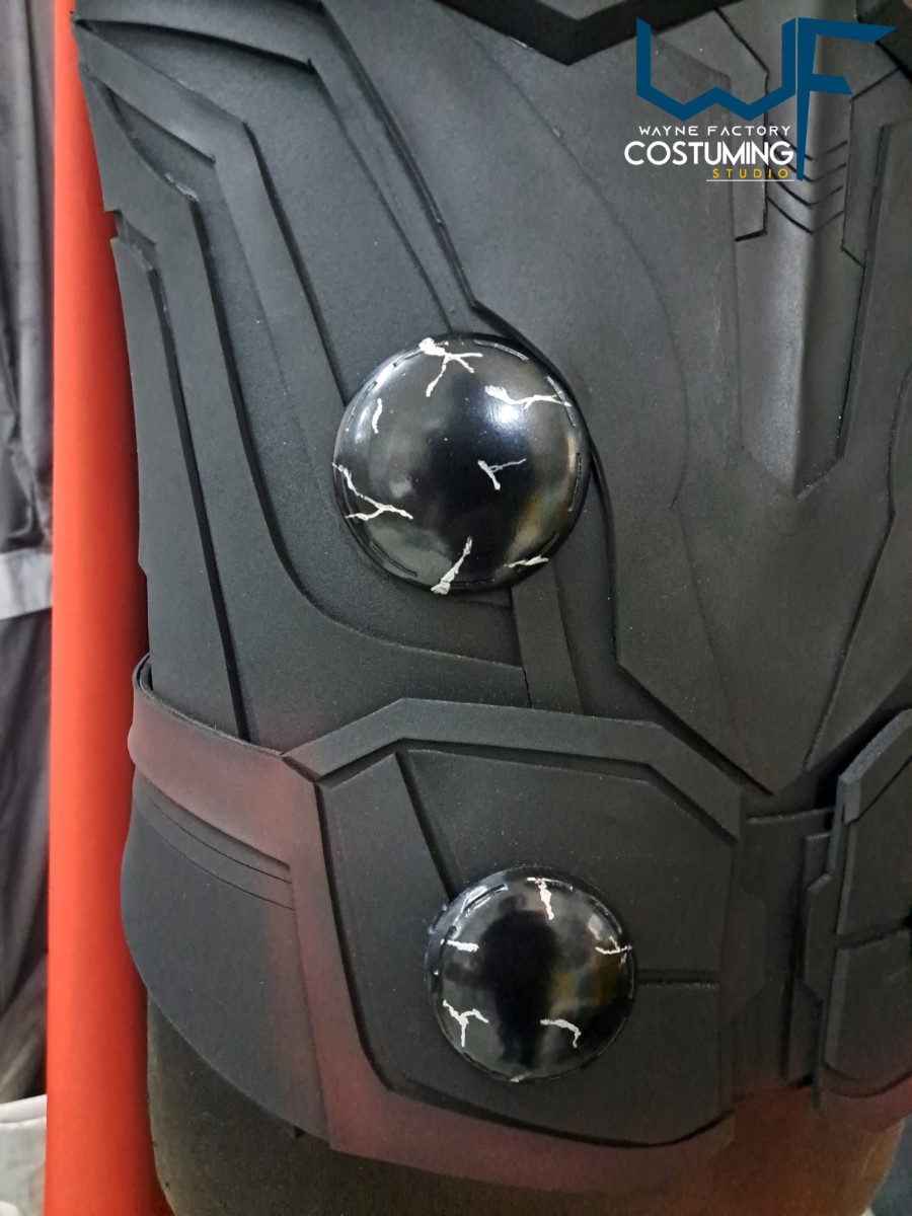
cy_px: 608
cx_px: 456
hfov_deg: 56.8
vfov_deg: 71.6
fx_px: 843
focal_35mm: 24
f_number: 1.8
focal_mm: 5.23
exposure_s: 1/20
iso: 1009
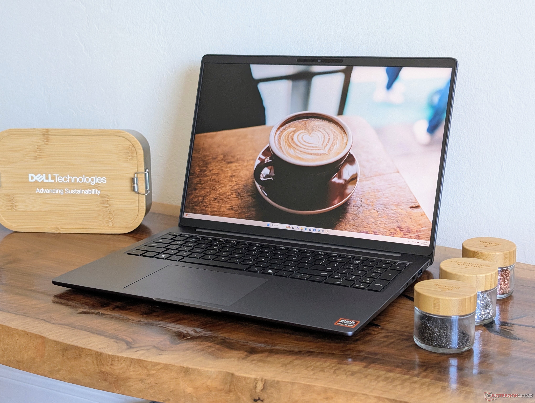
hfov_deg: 38.9
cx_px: 268
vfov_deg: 29.7
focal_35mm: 49
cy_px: 202
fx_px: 758
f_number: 1.68
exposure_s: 1/86.9
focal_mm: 6.9
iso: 215
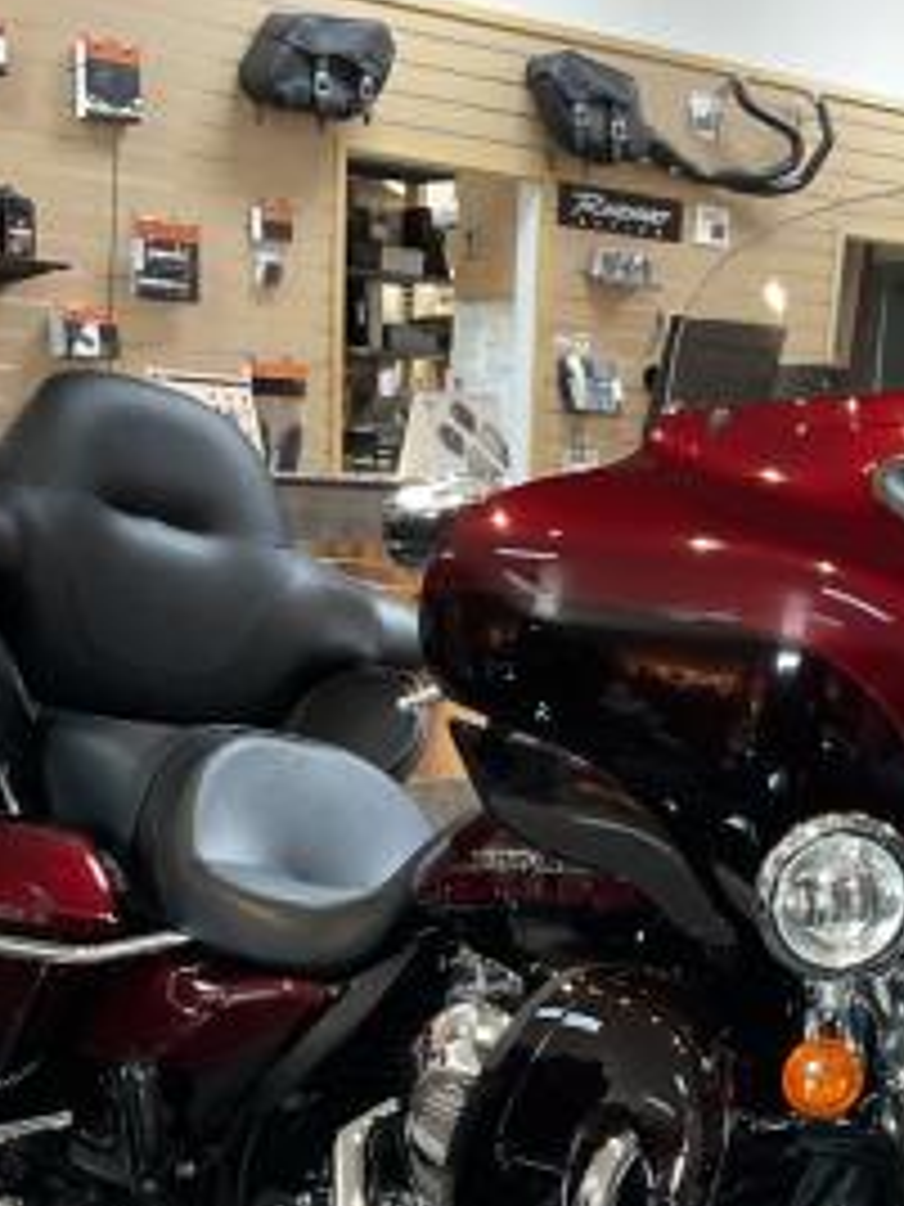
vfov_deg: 27.7
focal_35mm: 65
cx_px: 603
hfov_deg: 22.5
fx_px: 2263
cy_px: 1260
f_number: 1.8
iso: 200
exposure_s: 1/40
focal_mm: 3
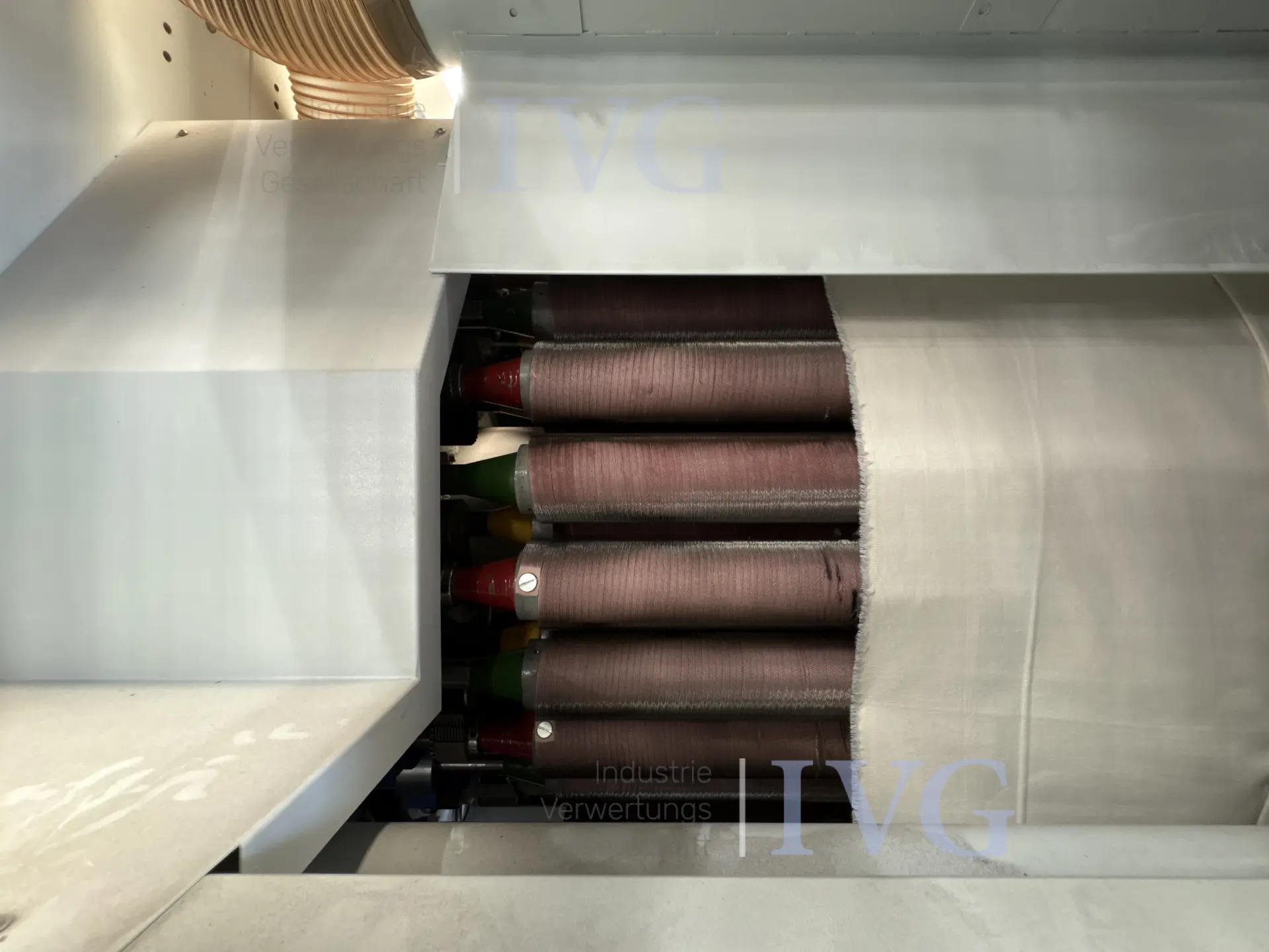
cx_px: 634
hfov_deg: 102.1
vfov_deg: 85.7
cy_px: 476
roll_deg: +0.5
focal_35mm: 14
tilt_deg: +1.1
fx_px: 513
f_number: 2.2
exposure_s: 1/33
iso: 1000
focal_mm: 2.22
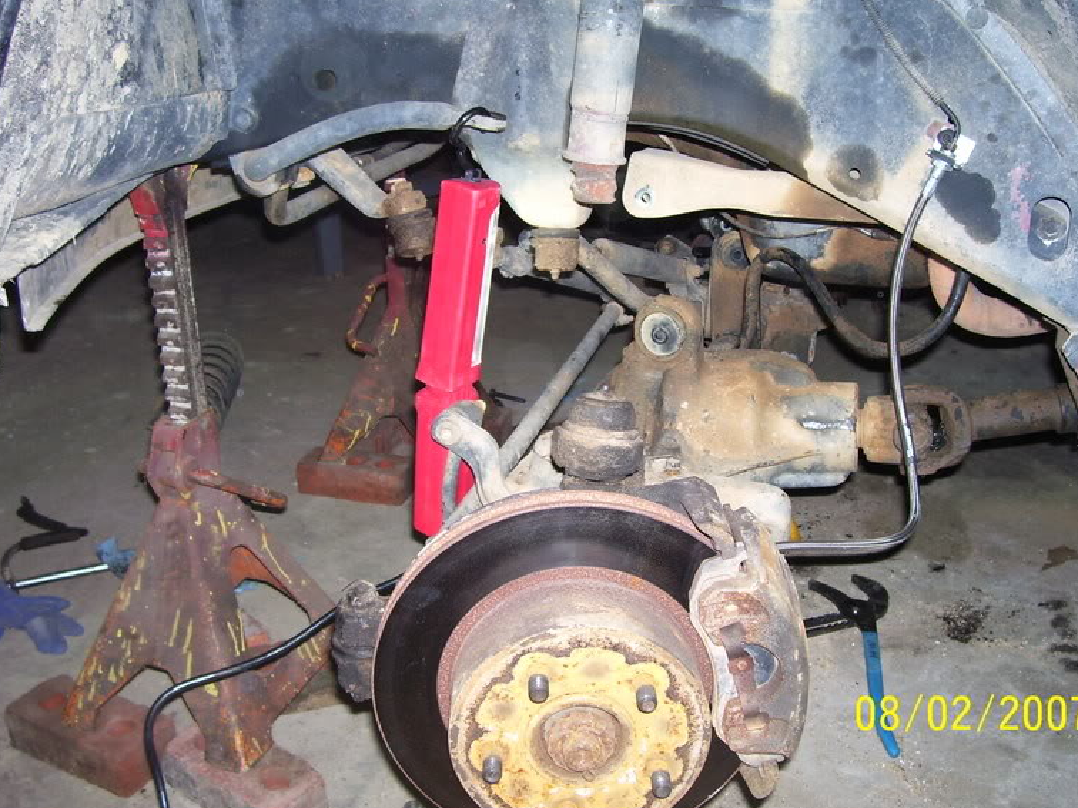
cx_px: 563
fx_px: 1121
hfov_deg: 51.3
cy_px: 390
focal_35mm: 36
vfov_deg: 39.7
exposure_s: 1/60
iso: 80
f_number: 2.7
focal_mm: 5.6
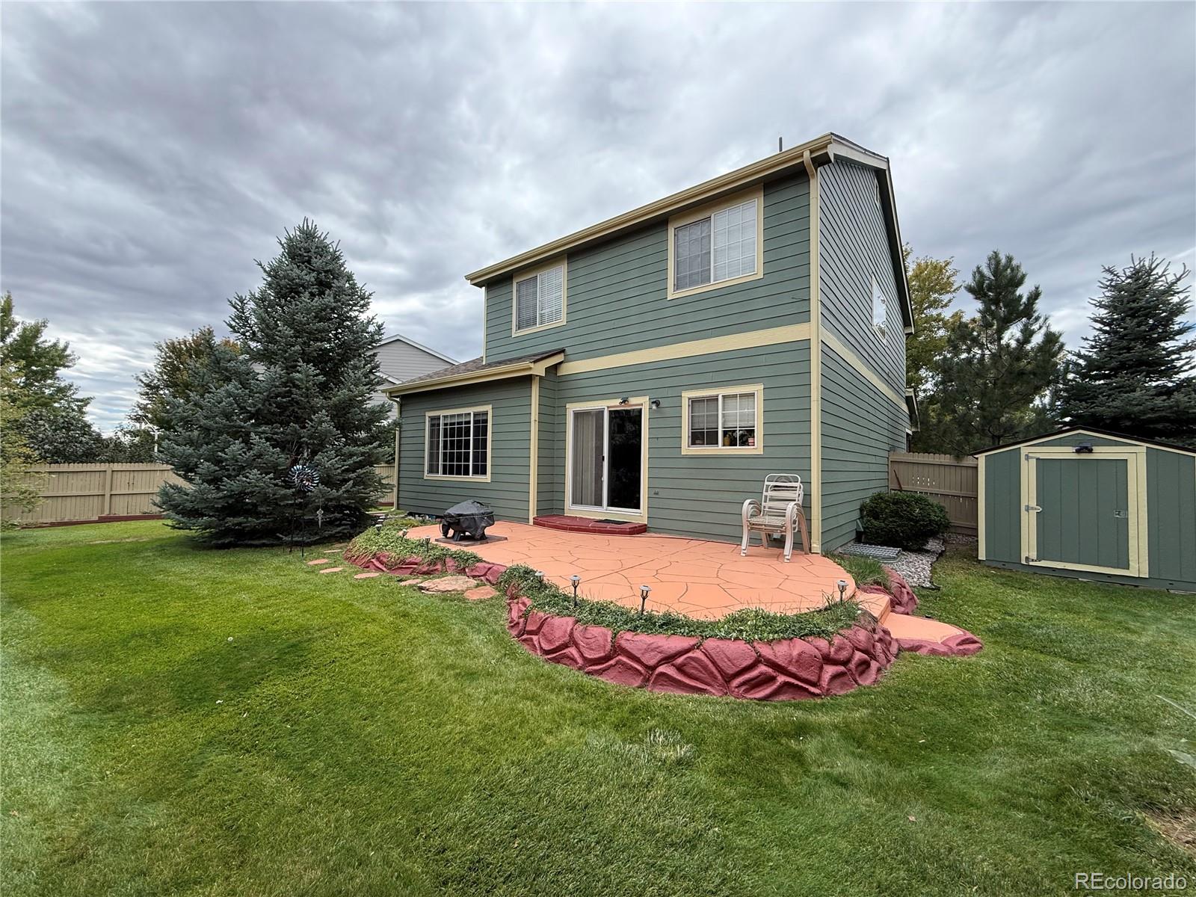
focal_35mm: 14
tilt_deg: +3.0
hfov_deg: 102.1
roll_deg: -0.9
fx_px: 484
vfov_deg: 85.7
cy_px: 448
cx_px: 598
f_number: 2.2
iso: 64
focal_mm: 2.22
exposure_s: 1/1068
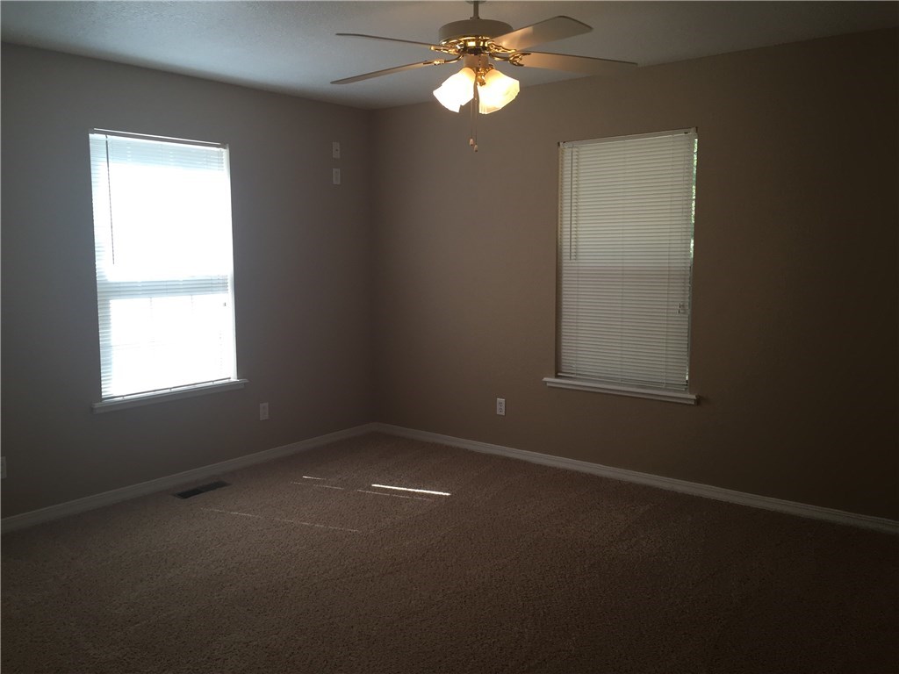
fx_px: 753
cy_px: 337
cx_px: 450
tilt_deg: -6.9
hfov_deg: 61.7
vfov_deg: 48.2
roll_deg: -0.8
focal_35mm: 29
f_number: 2.2
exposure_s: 1/120
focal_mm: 4.15
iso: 40
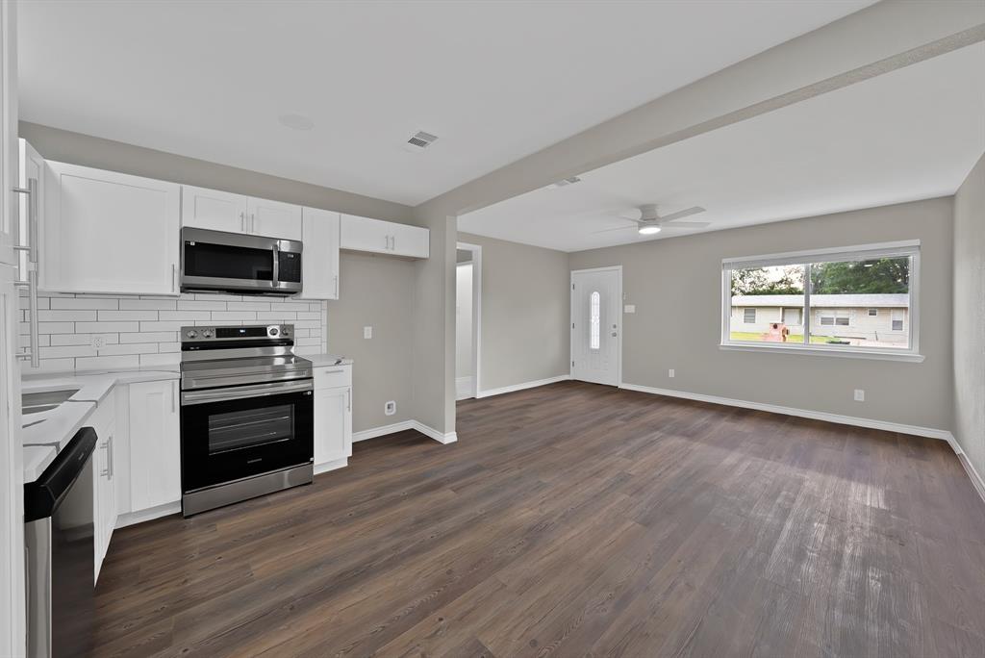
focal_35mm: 12
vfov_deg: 90.1
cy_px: 329
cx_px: 492
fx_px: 329
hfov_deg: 112.6
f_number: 9
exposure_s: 1/3
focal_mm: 12
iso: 640
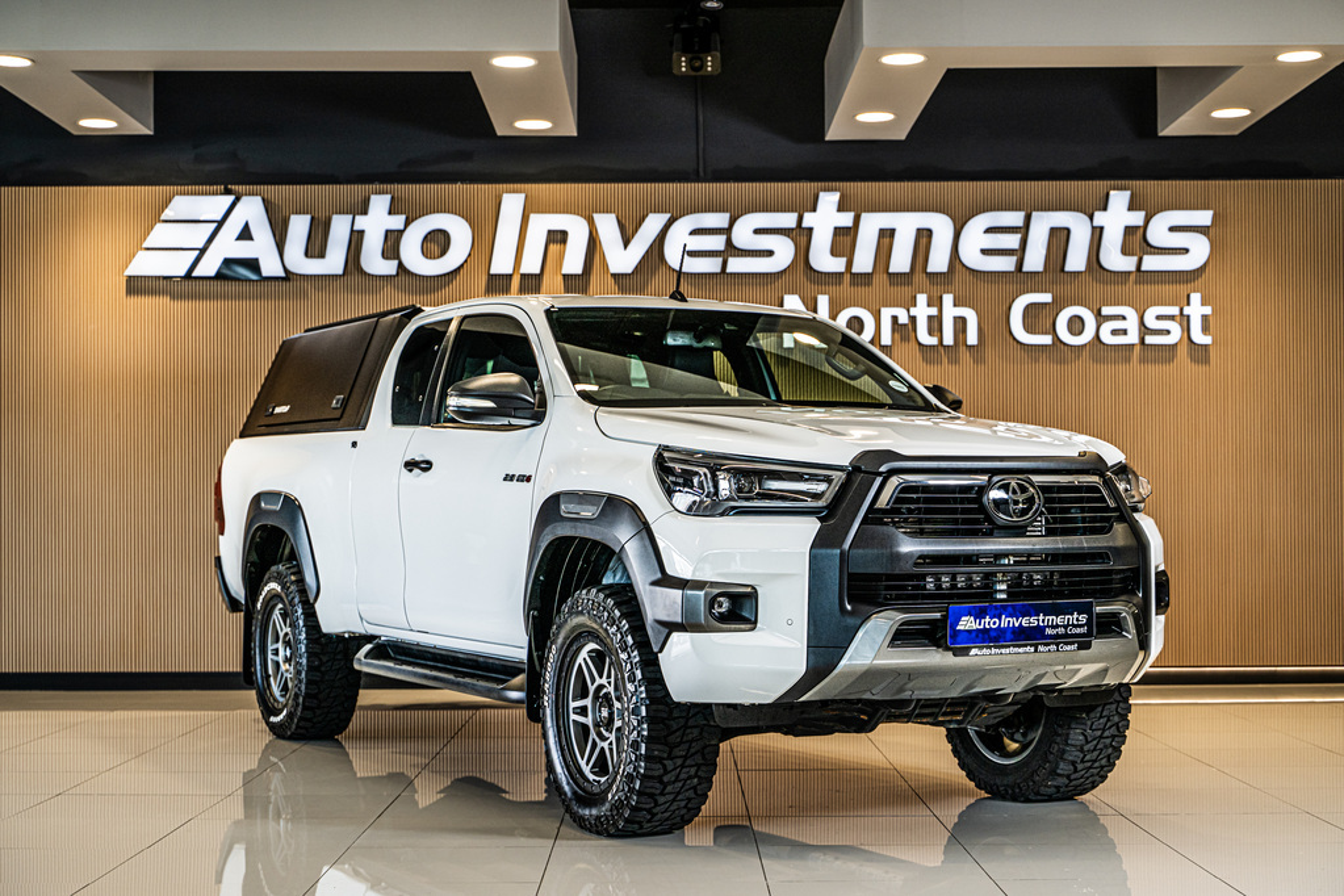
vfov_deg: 24.6
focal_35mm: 55
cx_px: 672
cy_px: 448
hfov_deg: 36.2
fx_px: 2053
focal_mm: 55
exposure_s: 1/160
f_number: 4
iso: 400
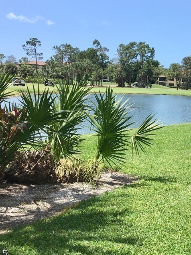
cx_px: 163
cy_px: 106
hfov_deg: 28.2
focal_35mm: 50
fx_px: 368
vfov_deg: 38.1
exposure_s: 1/1217
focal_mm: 3.3
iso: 25
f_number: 2.4
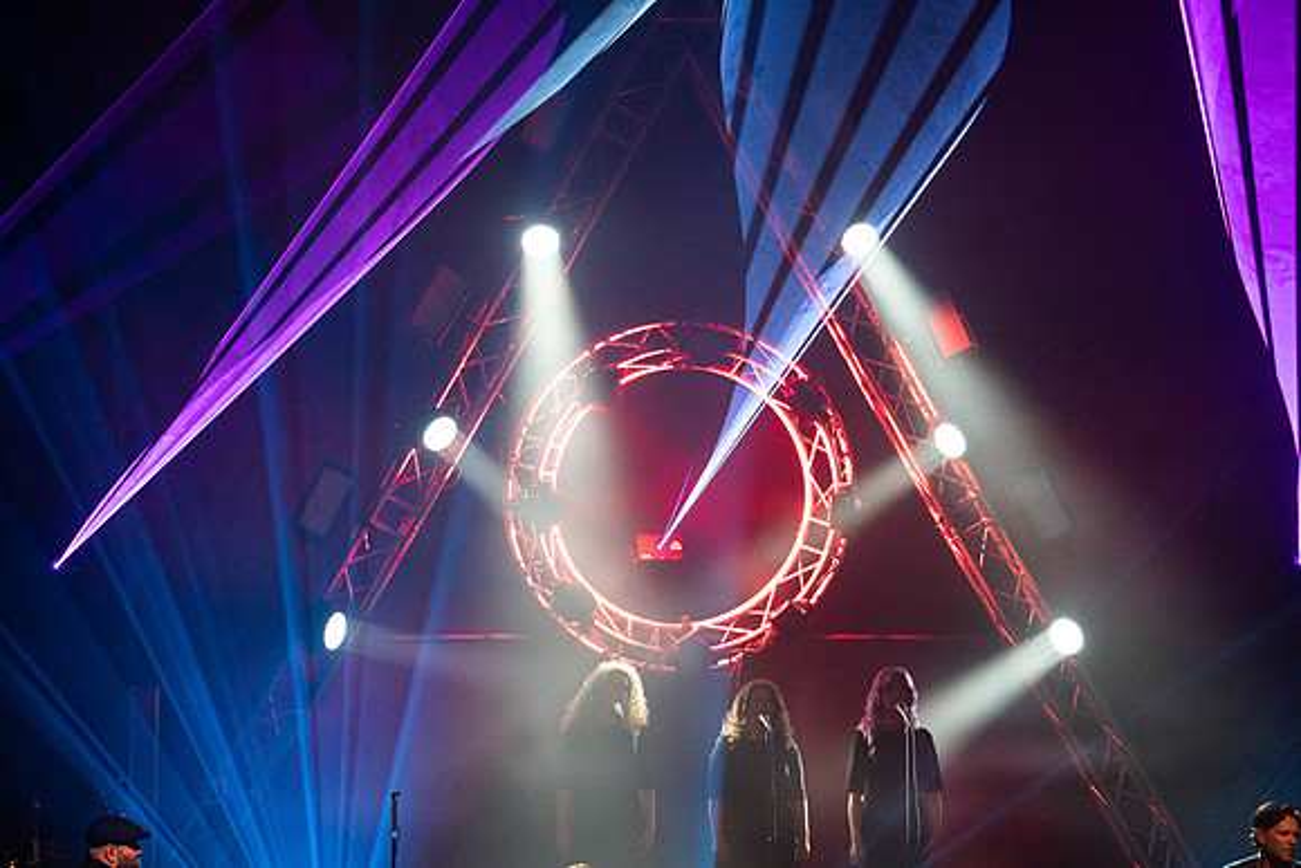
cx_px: 650
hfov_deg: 10.3
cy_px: 434
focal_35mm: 200
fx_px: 7229
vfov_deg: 6.9
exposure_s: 1/250
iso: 8000
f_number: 5.6
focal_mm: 200
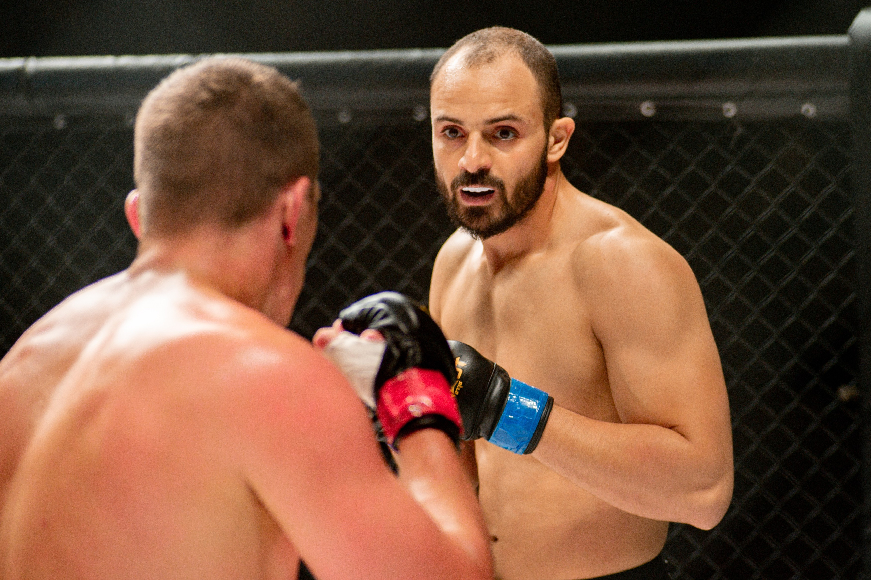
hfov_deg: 14.7
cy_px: 262
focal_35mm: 139
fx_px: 3366
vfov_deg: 9.9
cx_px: 507
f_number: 4
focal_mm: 116
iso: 1800
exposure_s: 1/640
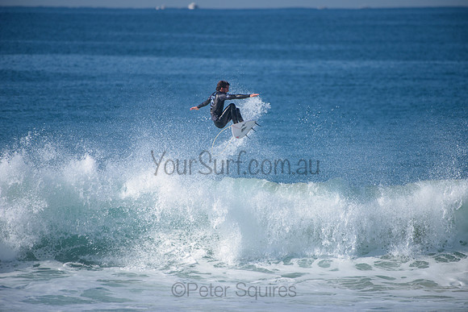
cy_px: 156
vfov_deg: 2.8
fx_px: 6501
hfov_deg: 4.1
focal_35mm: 500
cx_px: 234
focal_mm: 500
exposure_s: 1/2000
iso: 200
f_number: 5.6
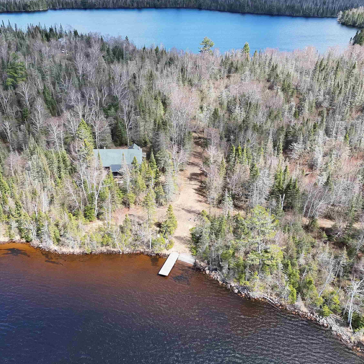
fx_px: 345
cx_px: 160
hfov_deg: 55.5
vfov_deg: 55.6
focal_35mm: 29
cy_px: 180
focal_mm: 6.72
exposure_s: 1/1500
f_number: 1.7
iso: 180
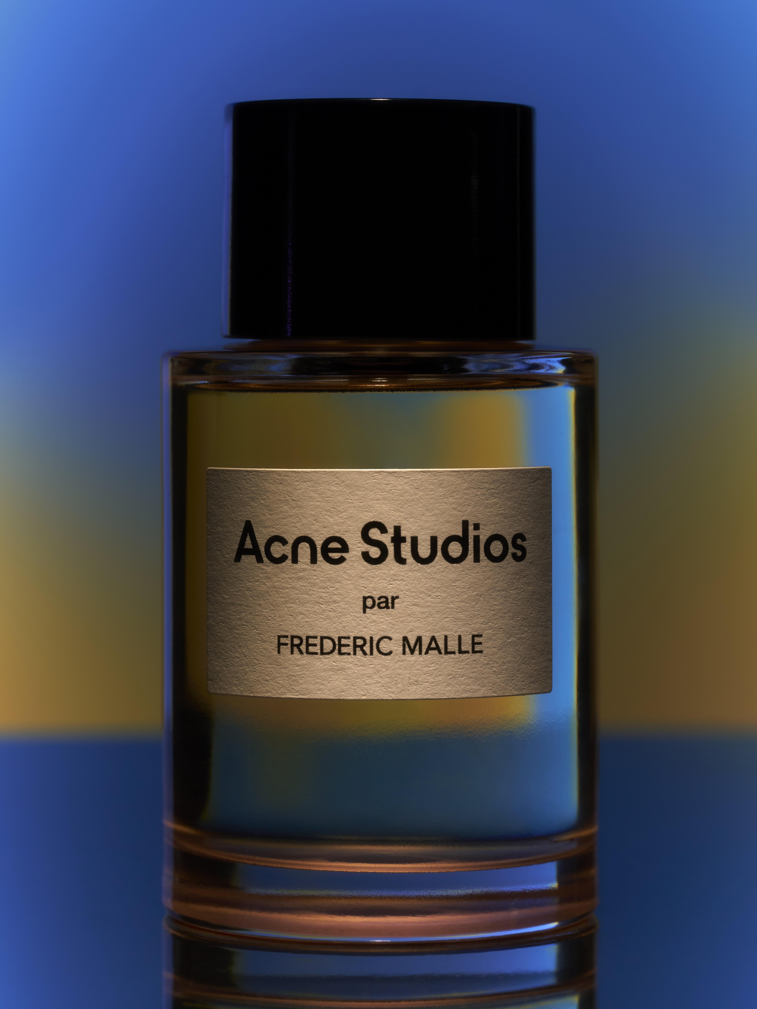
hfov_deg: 13.6
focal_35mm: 109
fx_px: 3178
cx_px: 380
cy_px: 517
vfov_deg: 18.0
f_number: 9
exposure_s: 1/60
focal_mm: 100
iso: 250
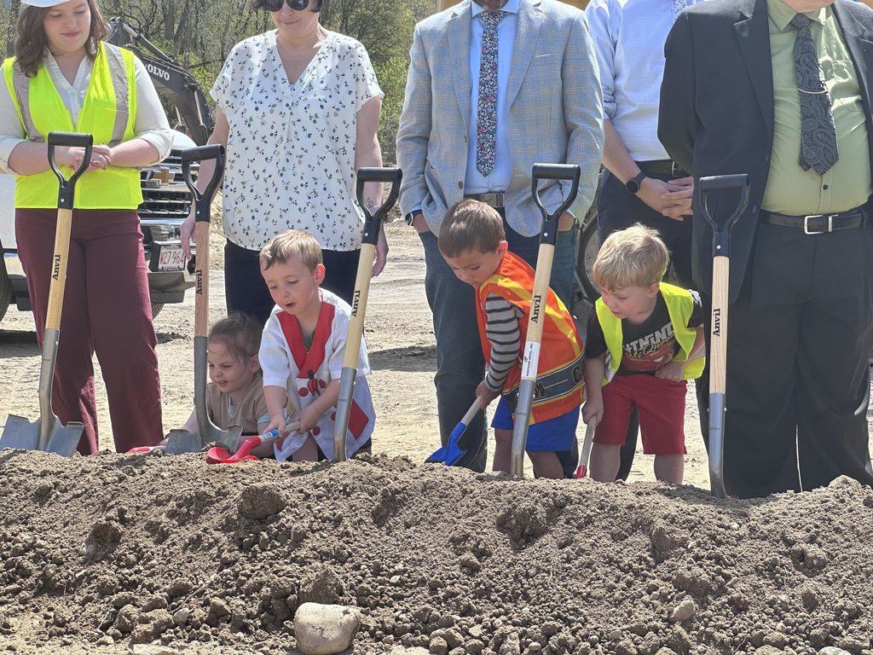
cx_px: 436
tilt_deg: -3.1
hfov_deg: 25.3
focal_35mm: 77
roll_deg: -0.2
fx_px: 1942
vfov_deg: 19.1
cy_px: 328
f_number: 2.8
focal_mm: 9
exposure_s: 1/285
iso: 32
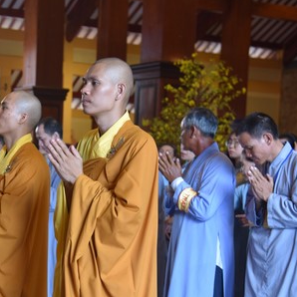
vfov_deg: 19.4
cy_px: 213
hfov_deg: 19.3
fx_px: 864
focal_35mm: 89
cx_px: 68
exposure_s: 1/60
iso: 500
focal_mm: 48
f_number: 4
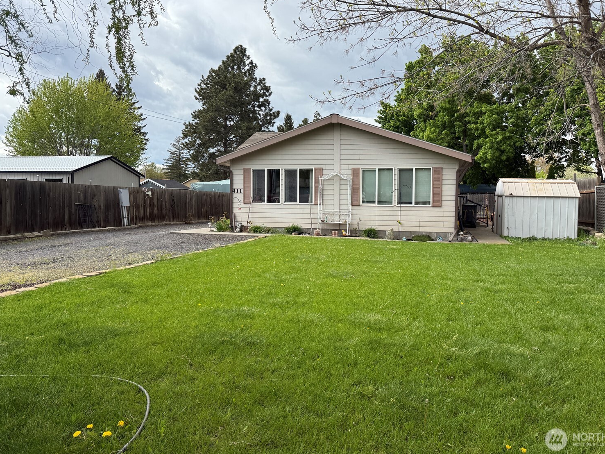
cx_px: 324
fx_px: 454
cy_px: 210
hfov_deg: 67.2
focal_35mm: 26
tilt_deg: -1.5
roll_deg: -0.7
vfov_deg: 53.0
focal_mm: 6.76
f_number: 1.78
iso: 100
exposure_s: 1/2370
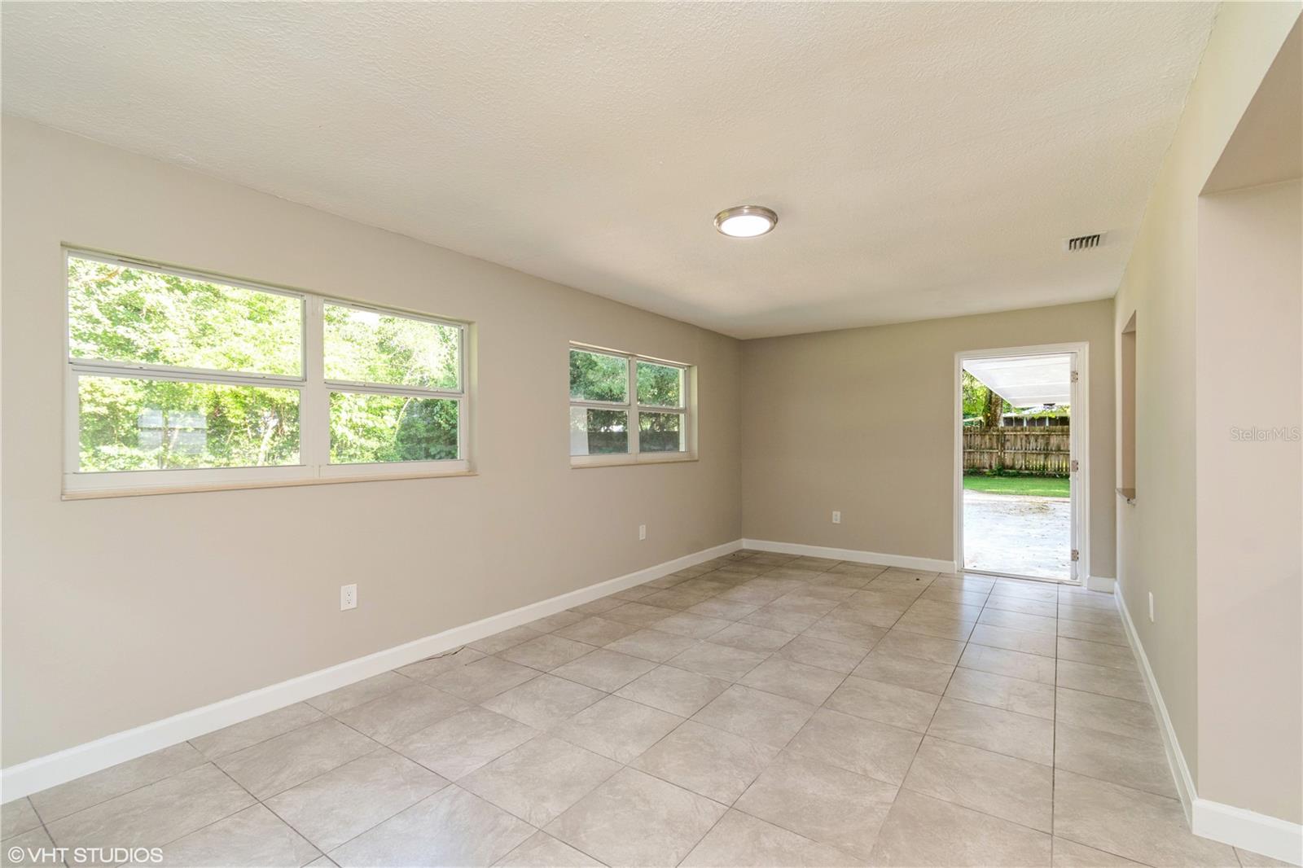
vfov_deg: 77.3
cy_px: 434
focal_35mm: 15
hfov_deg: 100.4
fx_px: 543
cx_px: 652
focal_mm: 10
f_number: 8
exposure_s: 1/15
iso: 200
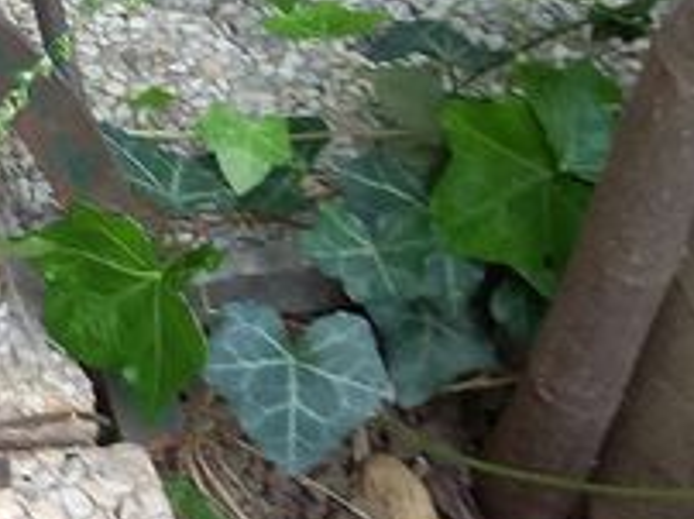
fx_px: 2483
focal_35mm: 124
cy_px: -395
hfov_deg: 13.9
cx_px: -601
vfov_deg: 11.2
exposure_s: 1/50
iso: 160
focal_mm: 4.65
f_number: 1.8
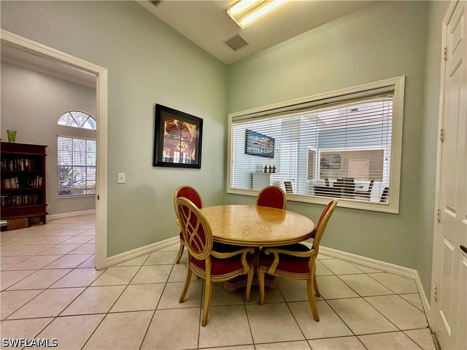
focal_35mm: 14
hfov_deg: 102.1
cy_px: 175
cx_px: 234
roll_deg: -1.0
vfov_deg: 85.7
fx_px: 189
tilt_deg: -1.5
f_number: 2.2
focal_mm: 2.22
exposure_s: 1/120
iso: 200
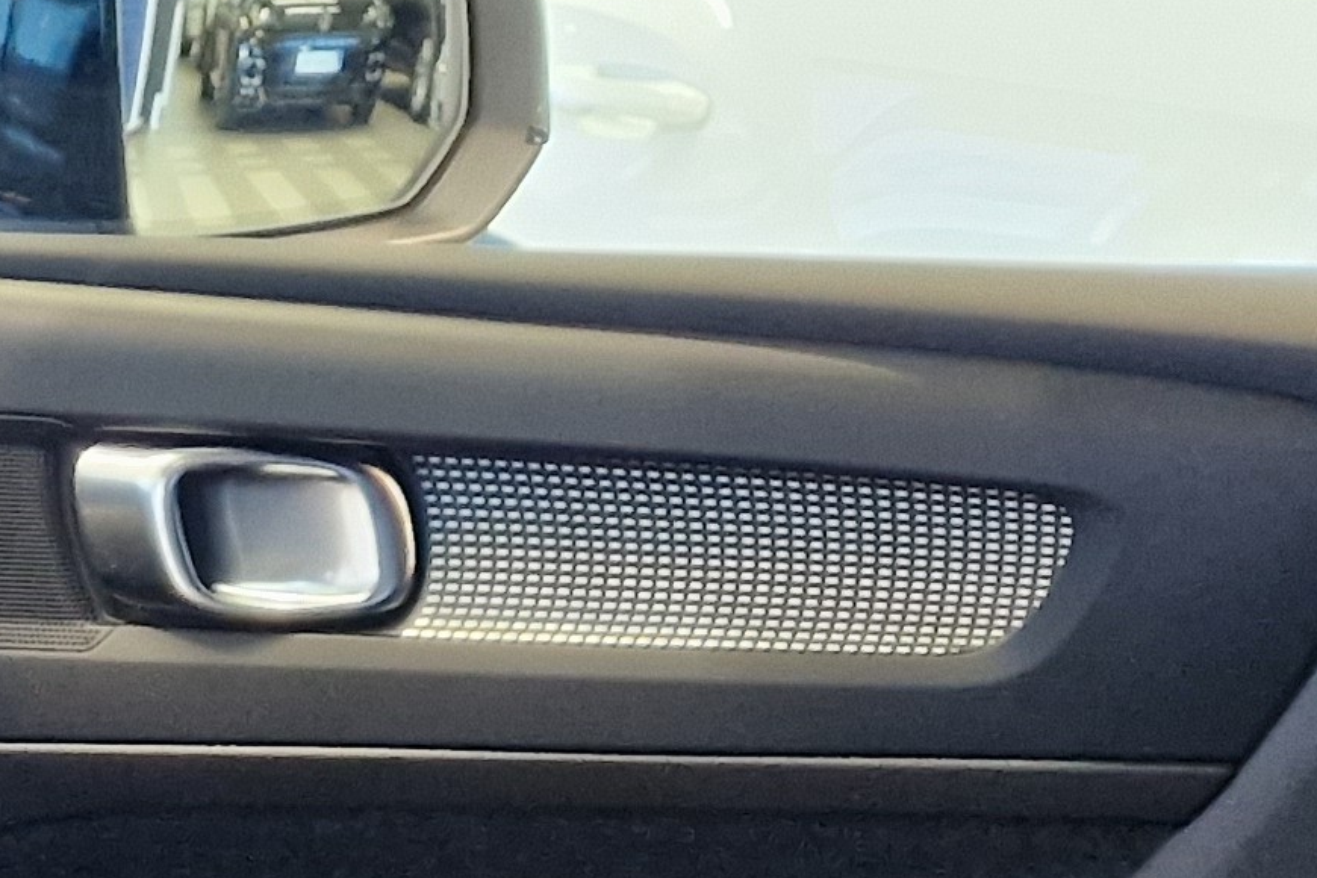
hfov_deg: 16.0
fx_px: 4024
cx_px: -999
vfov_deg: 10.5
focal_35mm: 110
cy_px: 2175
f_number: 1.8
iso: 640
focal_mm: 5.4
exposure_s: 1/100
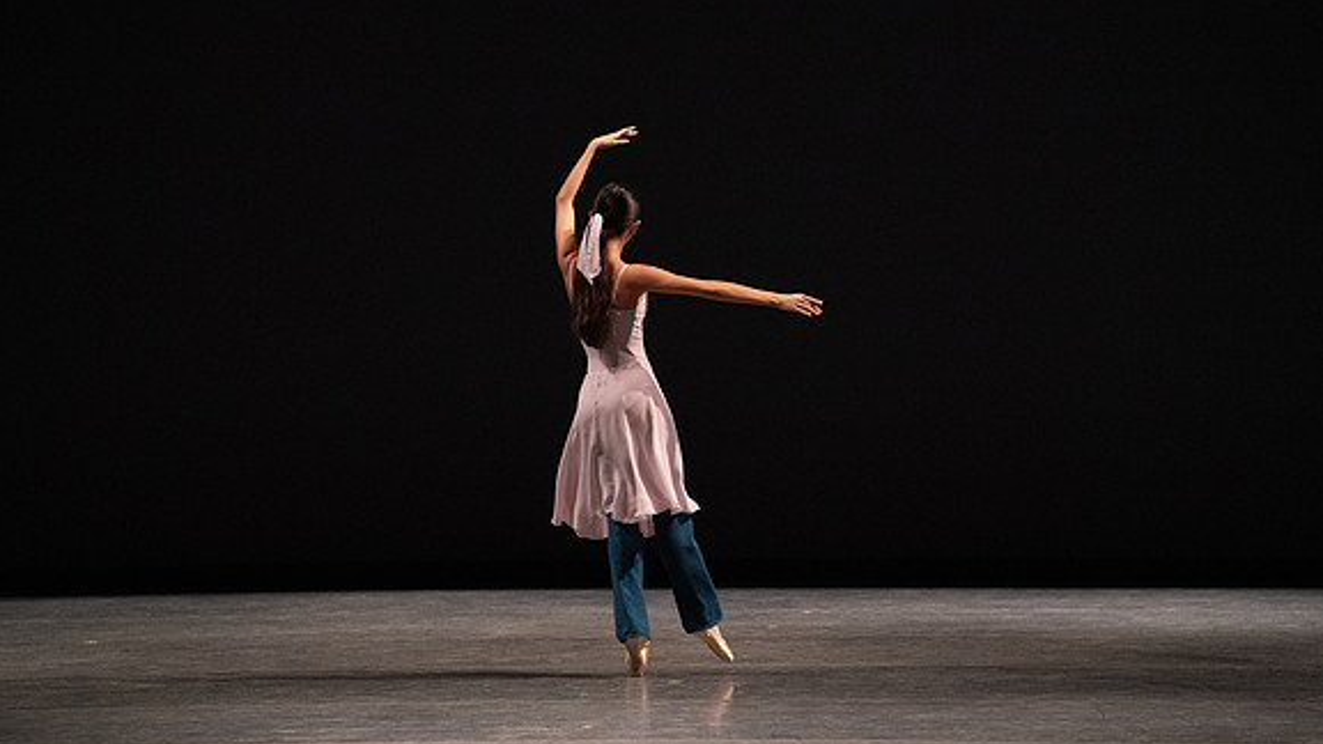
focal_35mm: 211
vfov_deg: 5.8
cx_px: 664
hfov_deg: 10.2
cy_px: 313
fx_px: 7402
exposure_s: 1/400
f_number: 5
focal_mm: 200
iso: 12800
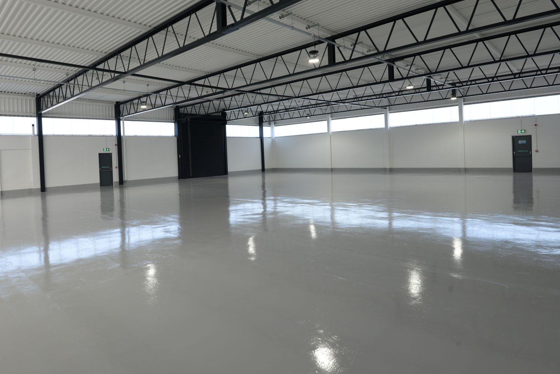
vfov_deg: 59.4
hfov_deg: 79.8
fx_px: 327
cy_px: 165
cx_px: 214
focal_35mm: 21
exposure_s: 1/15
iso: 100
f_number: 8
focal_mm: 16
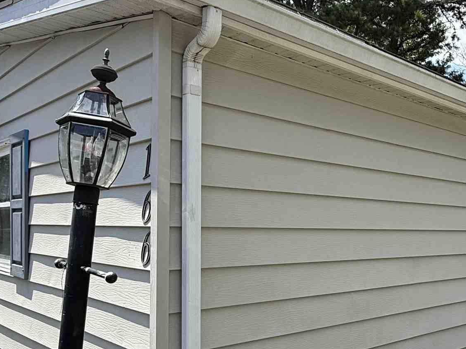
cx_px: 314
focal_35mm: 38
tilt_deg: -0.4
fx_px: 512
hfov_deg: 48.1
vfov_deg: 37.3
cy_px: 234
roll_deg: -1.4
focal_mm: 2.22
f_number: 2.2
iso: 50
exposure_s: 1/1399
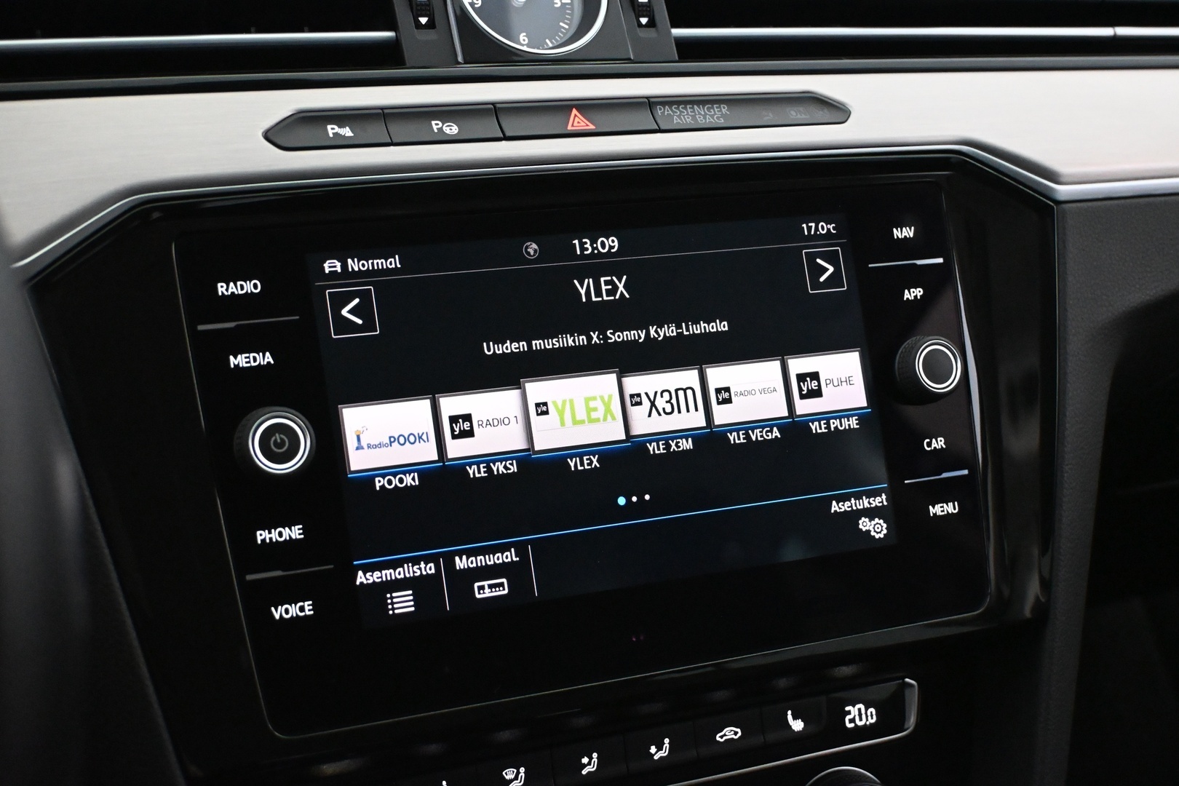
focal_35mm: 51
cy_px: 393
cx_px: 590
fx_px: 1670
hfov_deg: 38.9
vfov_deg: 26.5
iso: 8000
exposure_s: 1/60
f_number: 5
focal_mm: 34
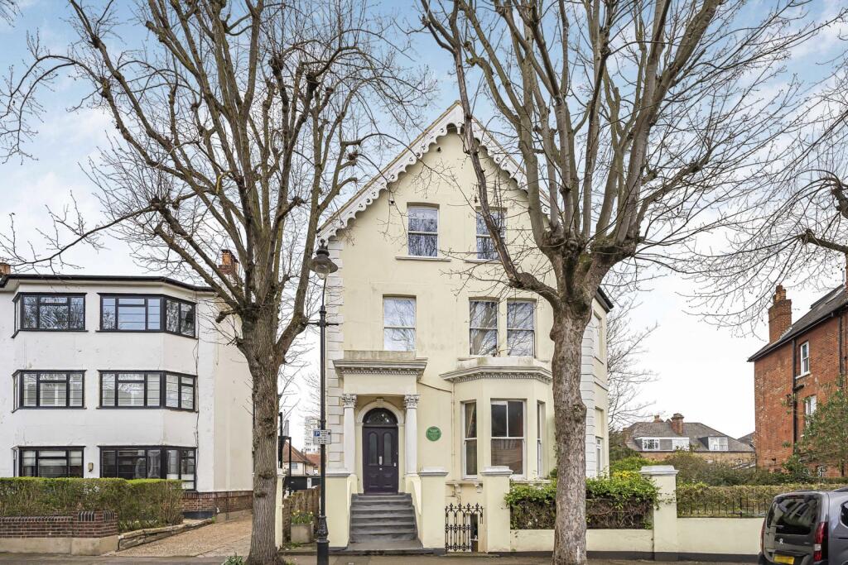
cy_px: 282
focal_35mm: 16
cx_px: 424
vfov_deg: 73.8
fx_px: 377
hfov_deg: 96.7
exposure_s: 1/500
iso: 400
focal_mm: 16
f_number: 7.1
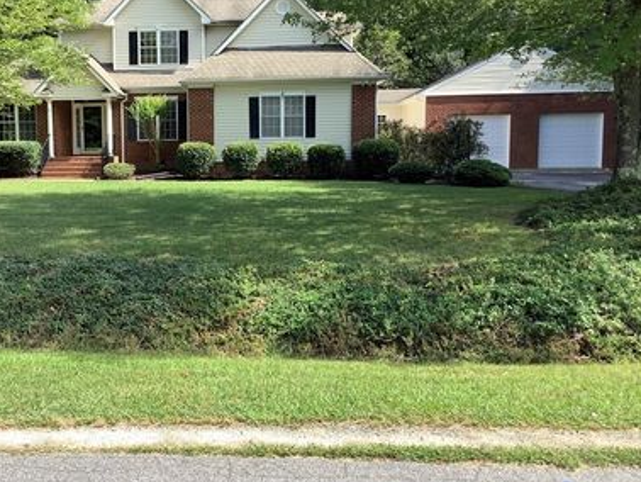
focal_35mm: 41
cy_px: 206
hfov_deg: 45.2
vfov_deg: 35.1
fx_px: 760
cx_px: 227
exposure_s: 1/418
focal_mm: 3.3
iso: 25
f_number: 2.4
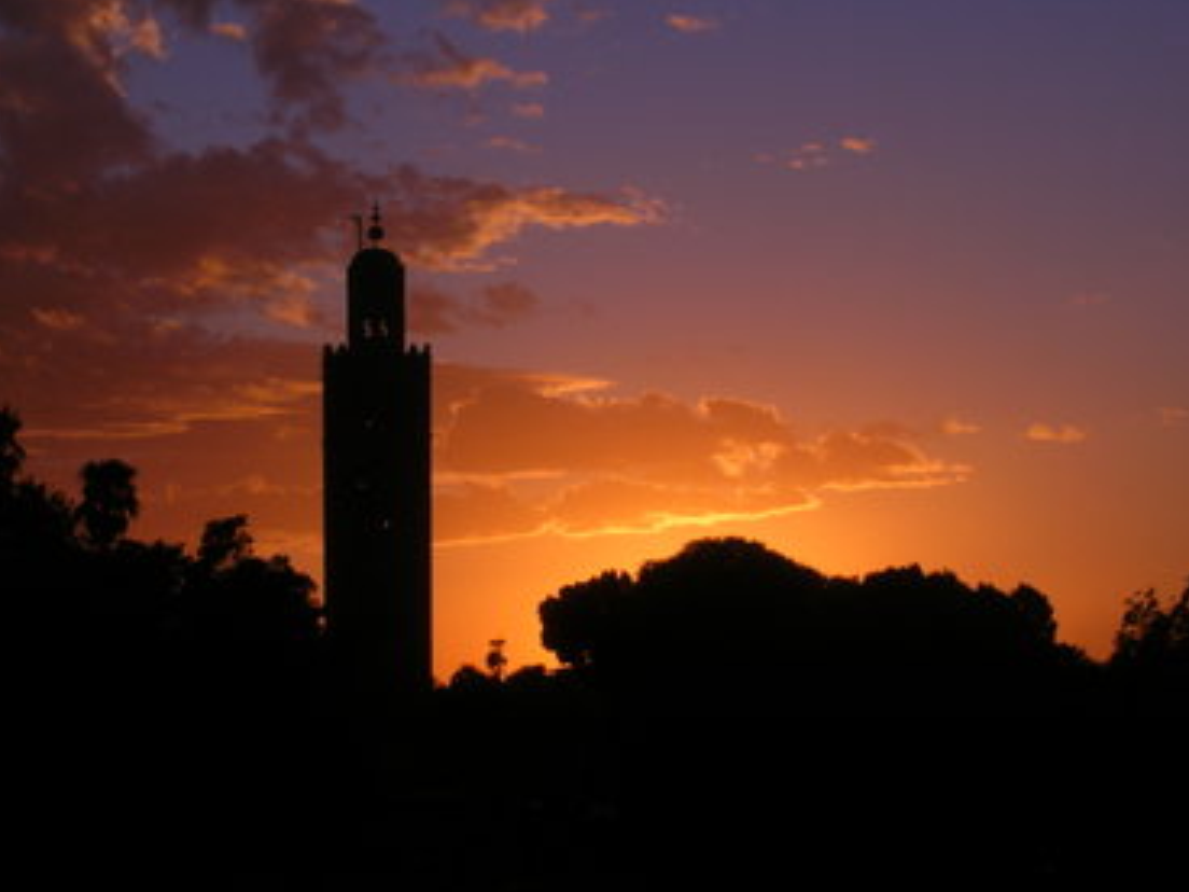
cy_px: 427
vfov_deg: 13.3
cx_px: 569
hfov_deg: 17.7
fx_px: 3813
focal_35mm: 111
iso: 50
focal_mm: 17.1
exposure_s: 1/197
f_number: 8.2
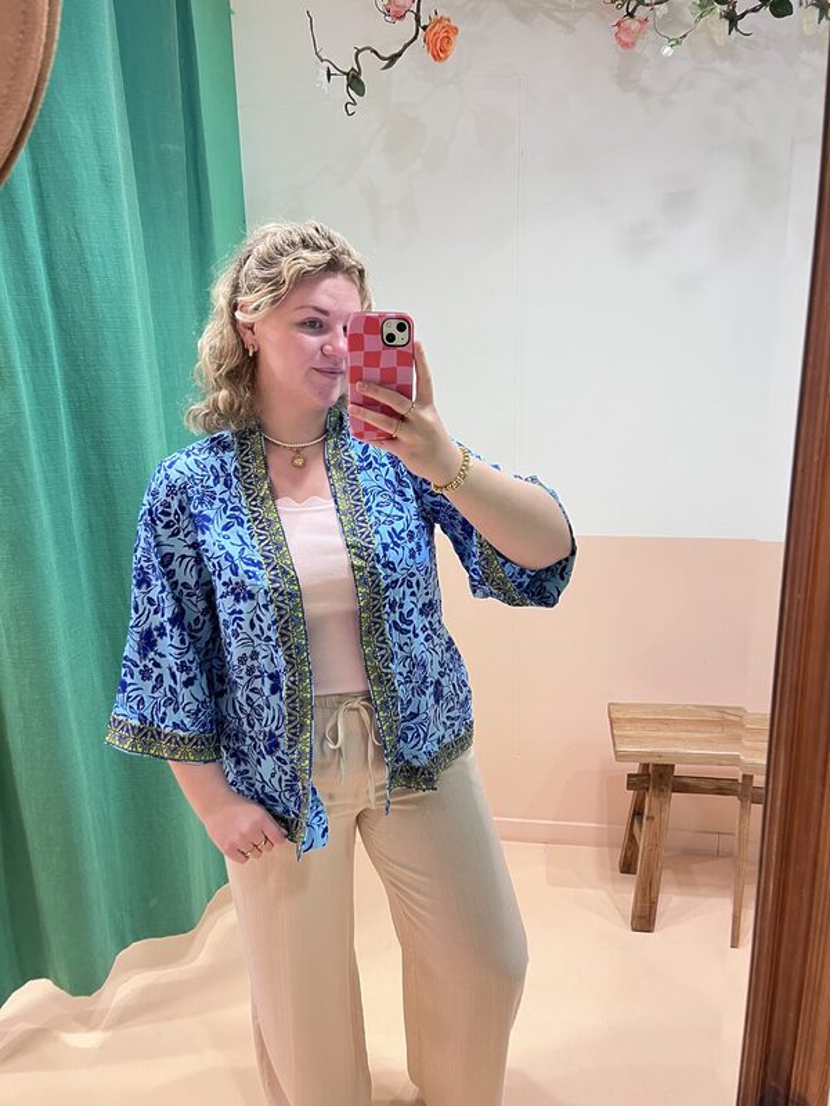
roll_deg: +2.1
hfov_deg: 53.1
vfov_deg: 67.3
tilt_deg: -15.2
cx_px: 415
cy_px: 553
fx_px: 831
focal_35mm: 26
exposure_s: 1/50
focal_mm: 5.1
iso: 125
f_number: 1.6
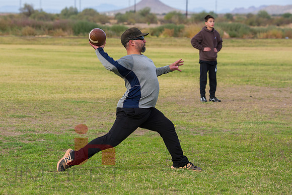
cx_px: 120
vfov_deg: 6.5
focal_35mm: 212
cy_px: 80
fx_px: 1723
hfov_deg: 9.7
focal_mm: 180
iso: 800
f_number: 9
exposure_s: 1/1000
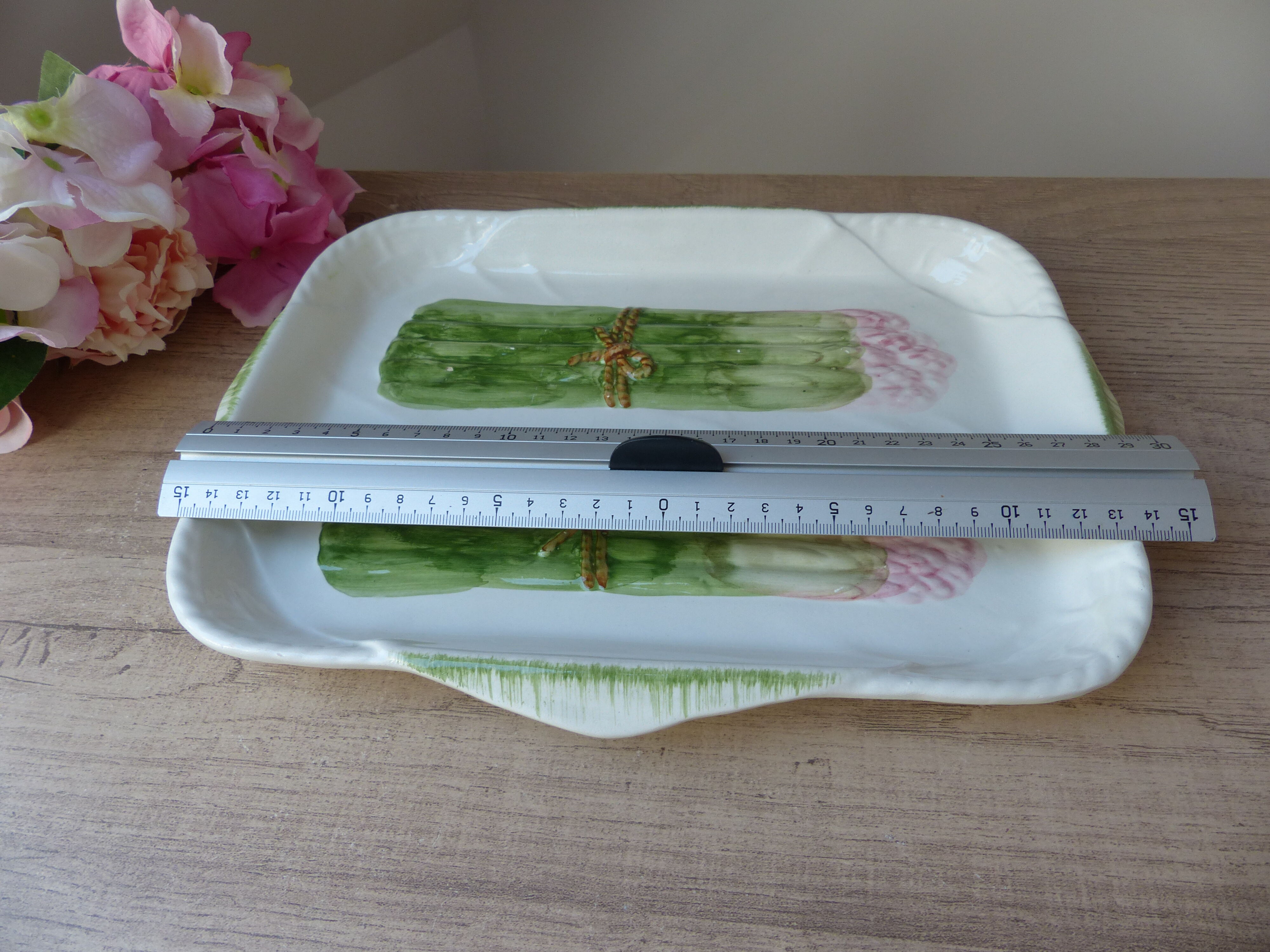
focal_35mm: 25
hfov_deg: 69.4
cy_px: 476
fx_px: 917
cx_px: 635
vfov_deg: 54.9
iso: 100
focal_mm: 4.5
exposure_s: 1/60
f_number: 2.8
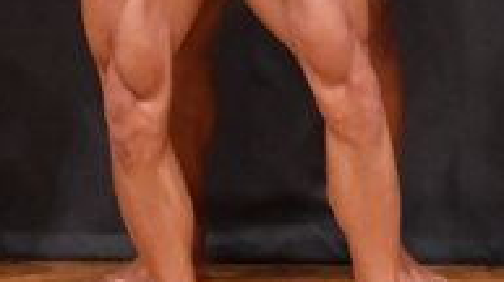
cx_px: 166
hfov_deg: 1.9
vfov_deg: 1.1
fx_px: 15176
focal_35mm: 1137
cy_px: -133
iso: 8000
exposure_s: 1/400
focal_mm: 180
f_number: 5.6
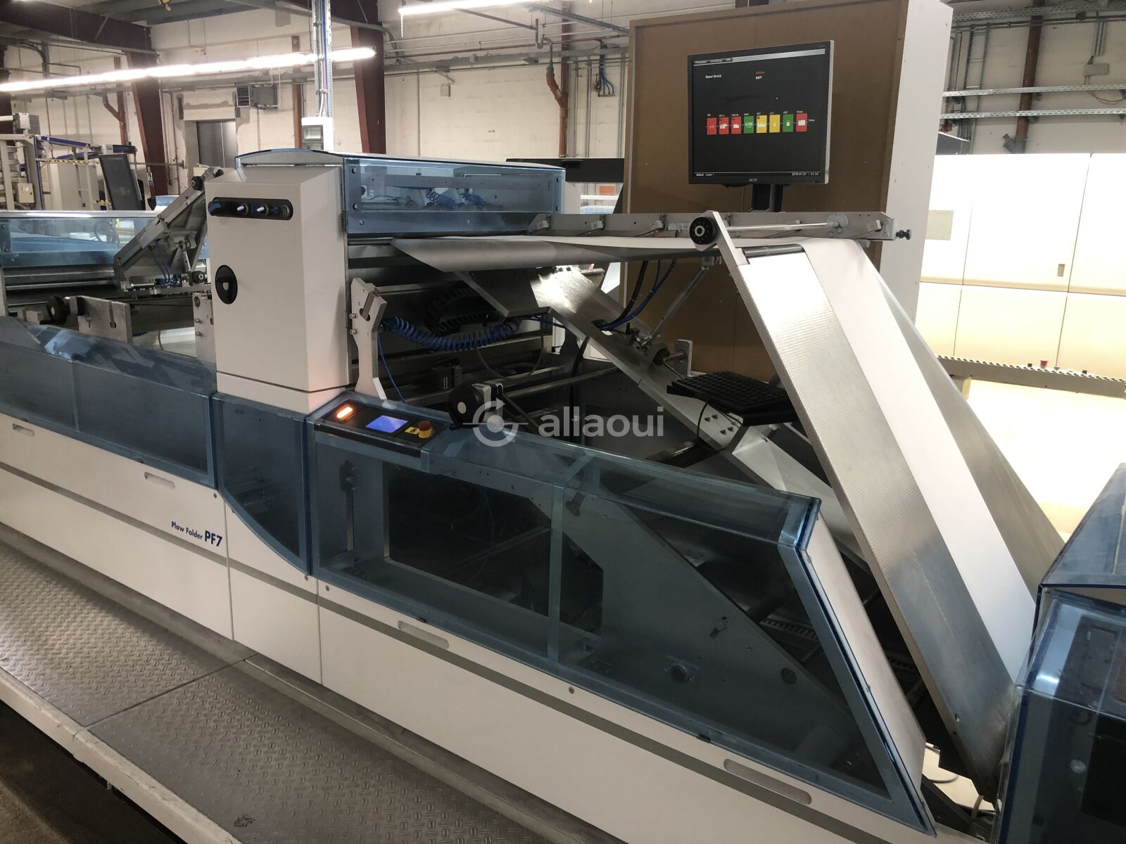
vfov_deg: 49.7
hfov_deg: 63.4
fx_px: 911
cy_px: 422
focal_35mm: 28
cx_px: 563
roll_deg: -0.1
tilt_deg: -12.3
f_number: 1.8
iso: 40
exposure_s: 1/20
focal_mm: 4
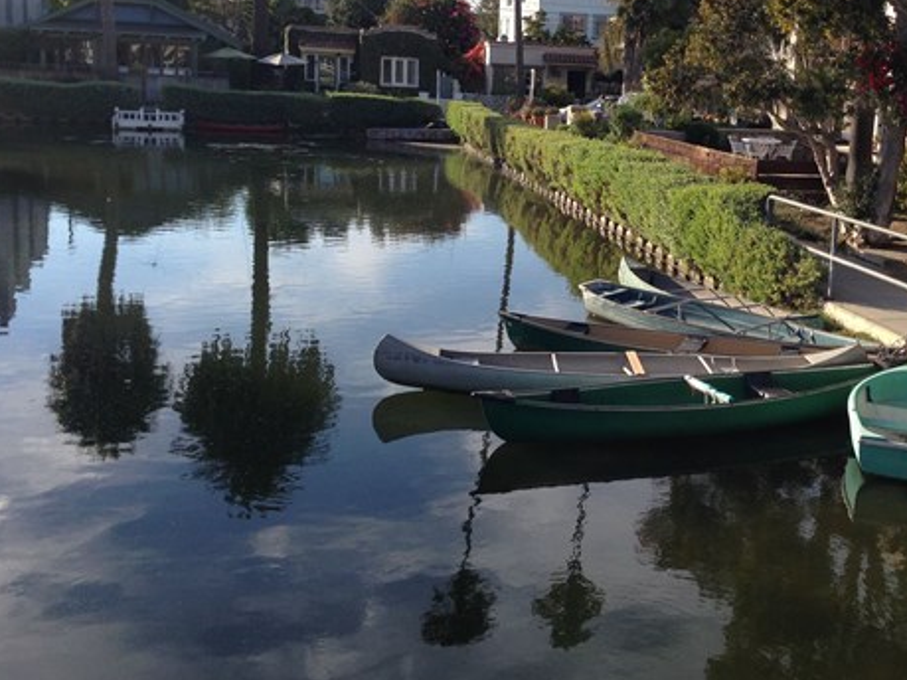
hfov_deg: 40.7
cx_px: 609
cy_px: 253
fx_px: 1205
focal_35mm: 46
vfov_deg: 31.4
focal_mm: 4.12
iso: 50
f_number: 2.4
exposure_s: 1/733
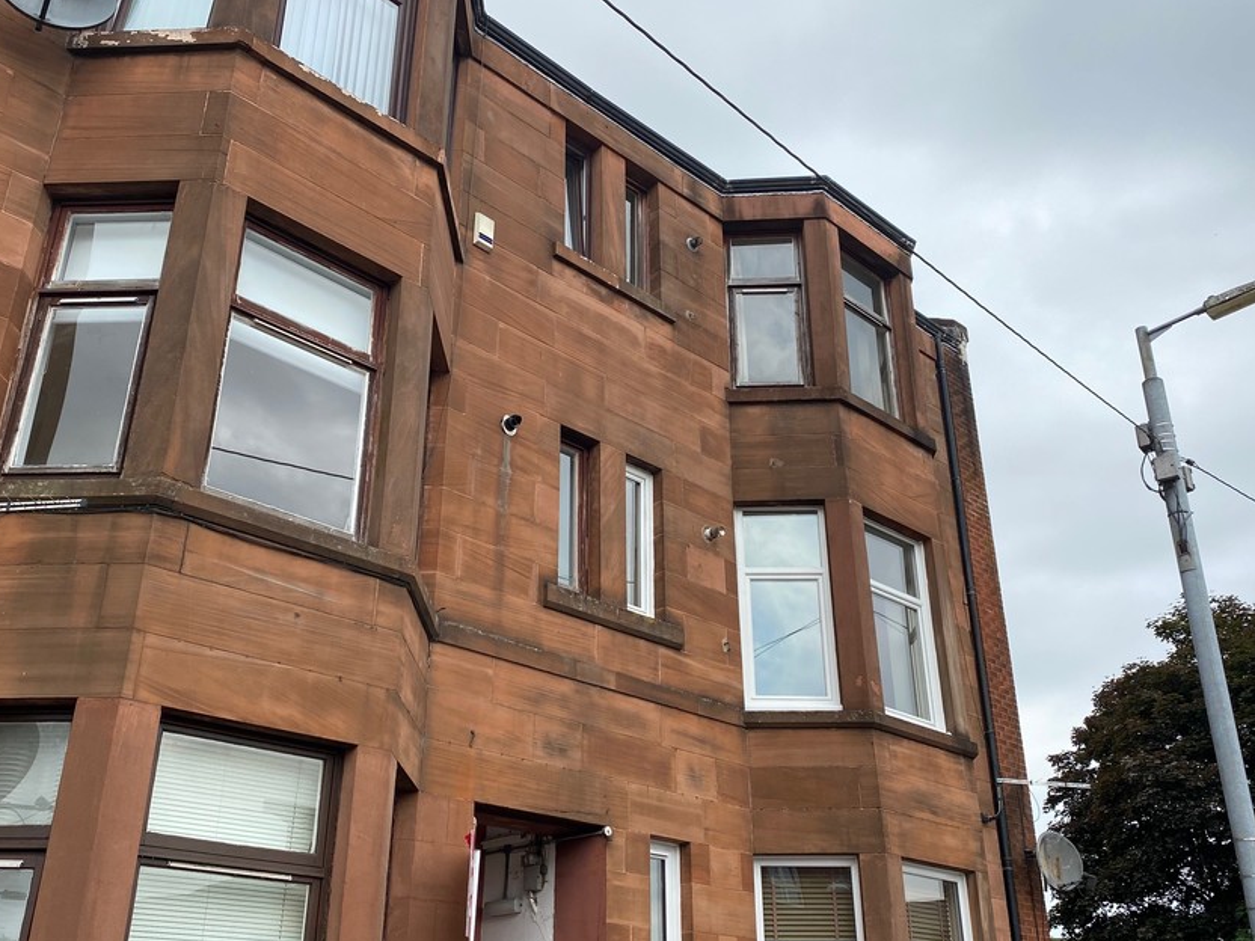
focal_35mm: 32
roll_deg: -1.7
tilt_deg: +25.1
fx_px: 1160
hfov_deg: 56.8
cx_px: 584
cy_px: 516
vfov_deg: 44.1
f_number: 1.8
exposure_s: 1/2066
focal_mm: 4.25
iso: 32
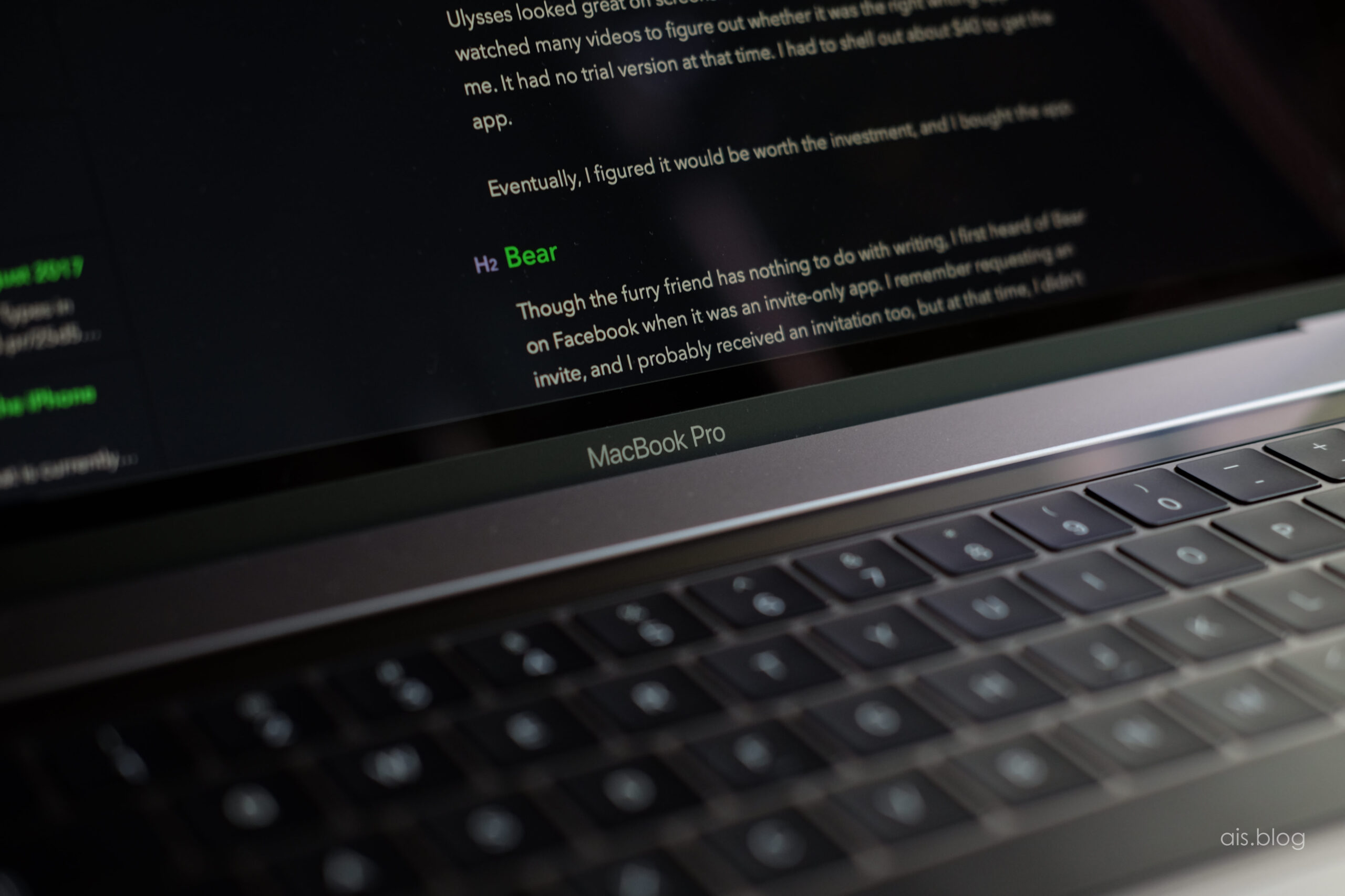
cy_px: 448
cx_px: 672
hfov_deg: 37.5
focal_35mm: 53
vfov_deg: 25.5
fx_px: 1980
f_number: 2.5
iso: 400
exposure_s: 1/50
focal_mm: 35
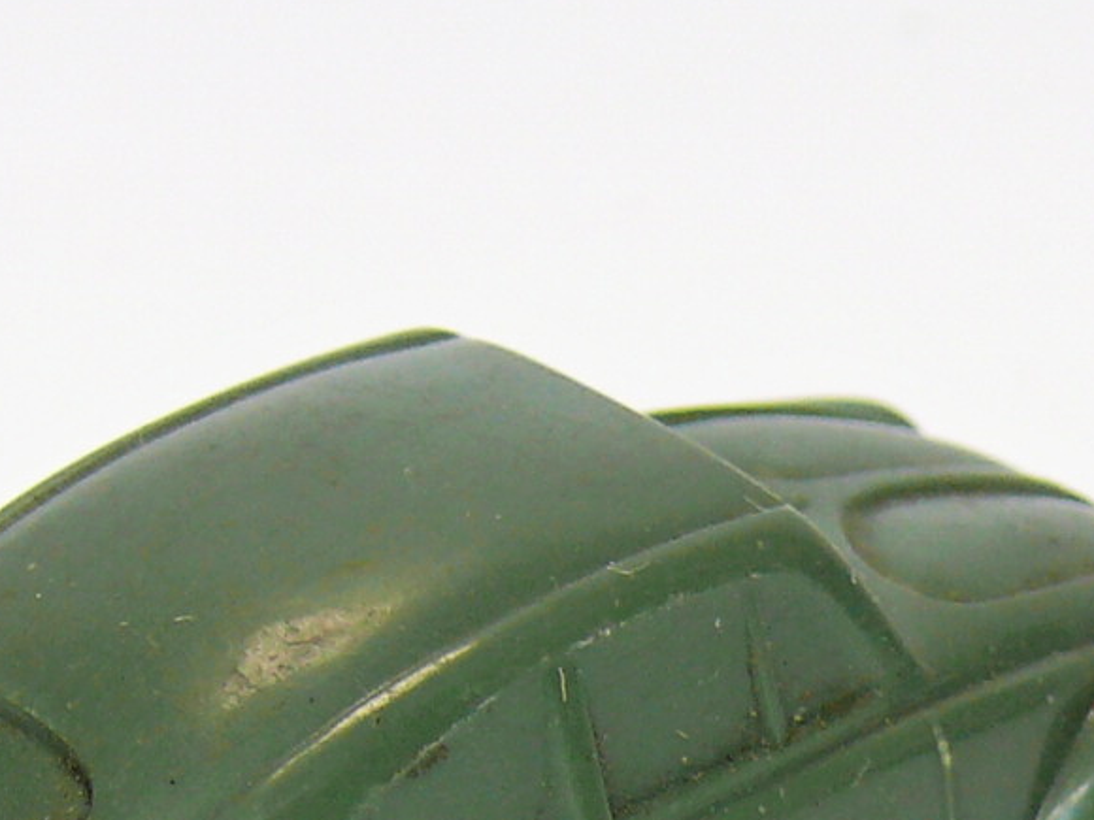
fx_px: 13684
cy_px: 833
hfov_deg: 4.6
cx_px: 456
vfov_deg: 3.4
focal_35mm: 433
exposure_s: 1/30
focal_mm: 18.6
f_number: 4
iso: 100
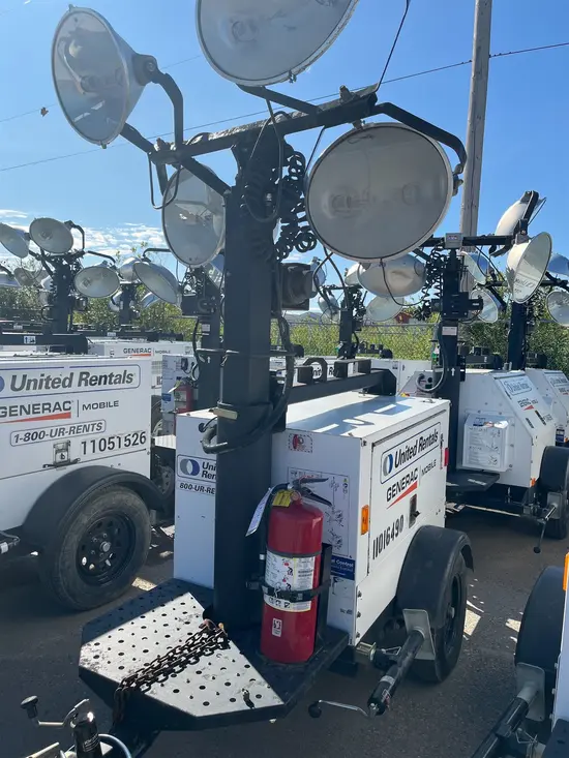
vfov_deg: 67.3
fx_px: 570
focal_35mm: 26
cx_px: 284
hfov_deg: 53.1
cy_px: 379
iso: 50
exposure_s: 1/2755
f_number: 1.6
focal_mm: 5.1
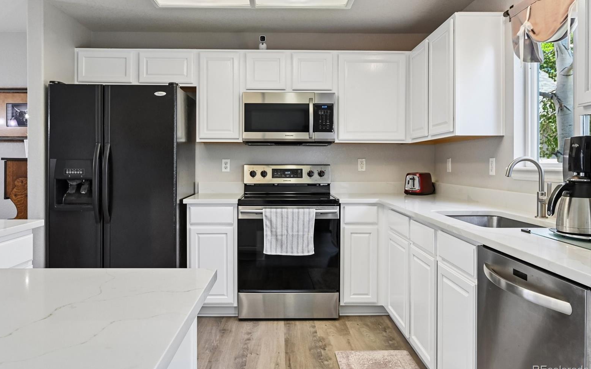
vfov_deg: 49.3
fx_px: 403
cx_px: 292
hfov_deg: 72.5
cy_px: 177
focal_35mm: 25
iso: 400
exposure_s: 1/15
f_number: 10
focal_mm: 24
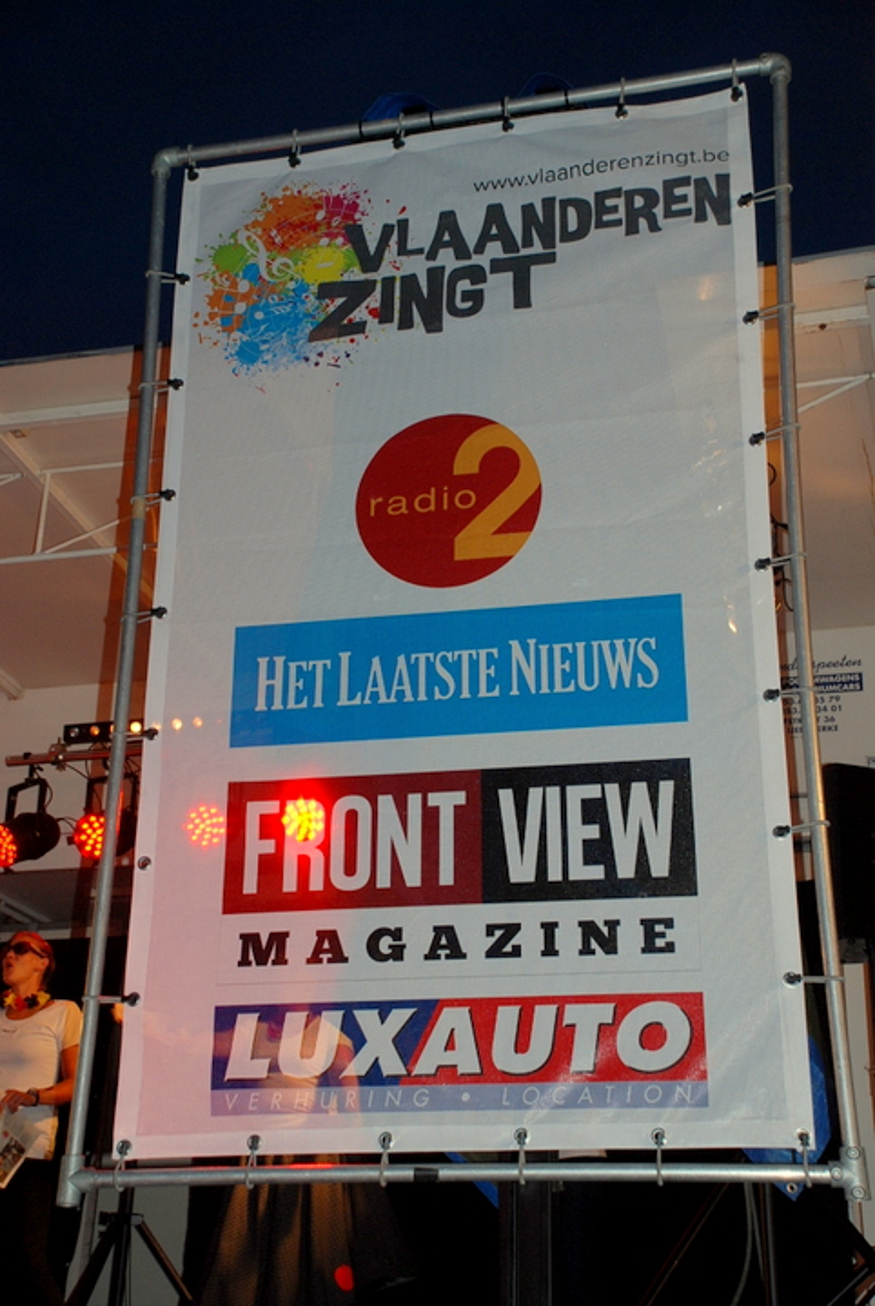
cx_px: 438
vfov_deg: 37.8
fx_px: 1908
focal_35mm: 52
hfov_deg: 25.8
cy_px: 653
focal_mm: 35
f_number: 4.5
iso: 320
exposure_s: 1/60
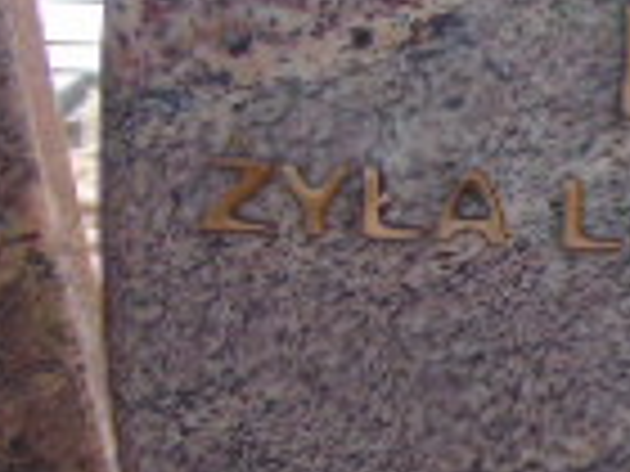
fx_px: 2075
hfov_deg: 15.9
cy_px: 265
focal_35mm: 114
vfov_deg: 13.0
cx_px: 945
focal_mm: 4.5
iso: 80
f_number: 3
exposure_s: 1/800
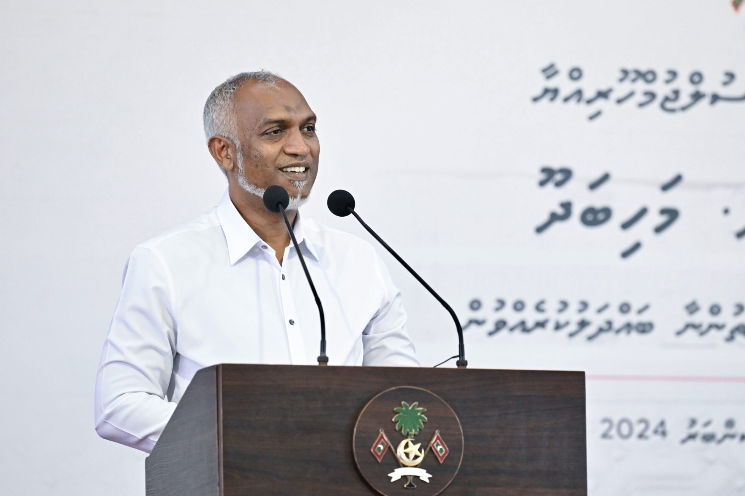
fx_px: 5131
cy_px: 235
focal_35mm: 248
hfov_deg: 8.3
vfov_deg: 5.5
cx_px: 473
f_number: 3.2
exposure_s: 1/160
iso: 3200
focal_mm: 190
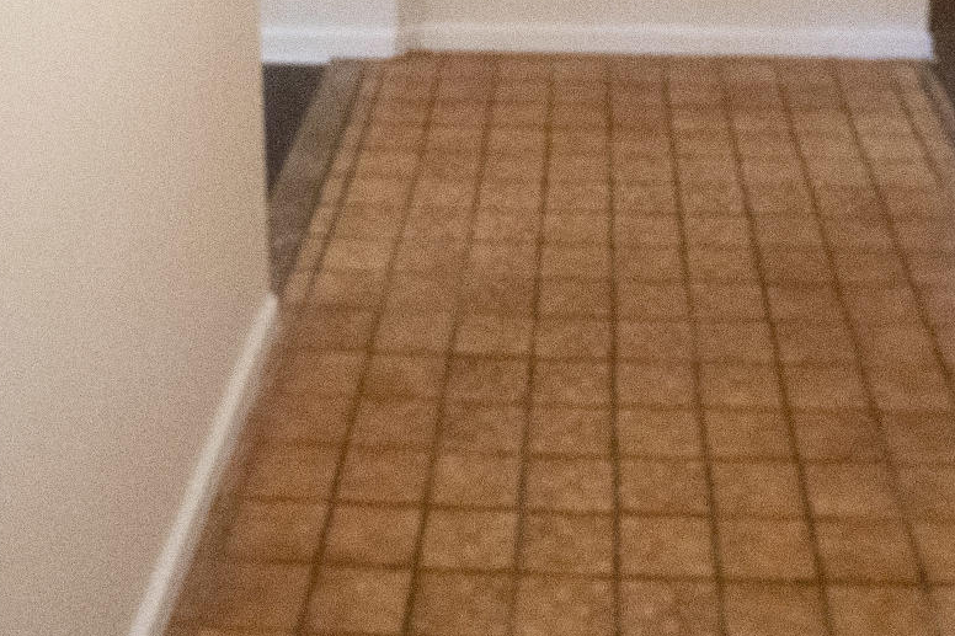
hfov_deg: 34.4
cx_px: 538
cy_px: -204
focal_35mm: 58
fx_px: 1538
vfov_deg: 21.1
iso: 6400
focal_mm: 10
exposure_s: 1/40
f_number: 9
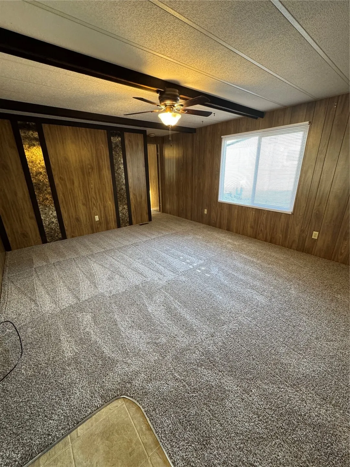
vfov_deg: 102.1
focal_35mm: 14
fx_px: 189
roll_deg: +1.1
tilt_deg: -20.6
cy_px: 234
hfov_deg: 85.7
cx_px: 175
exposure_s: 1/60
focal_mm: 2.22
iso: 400
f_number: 2.2
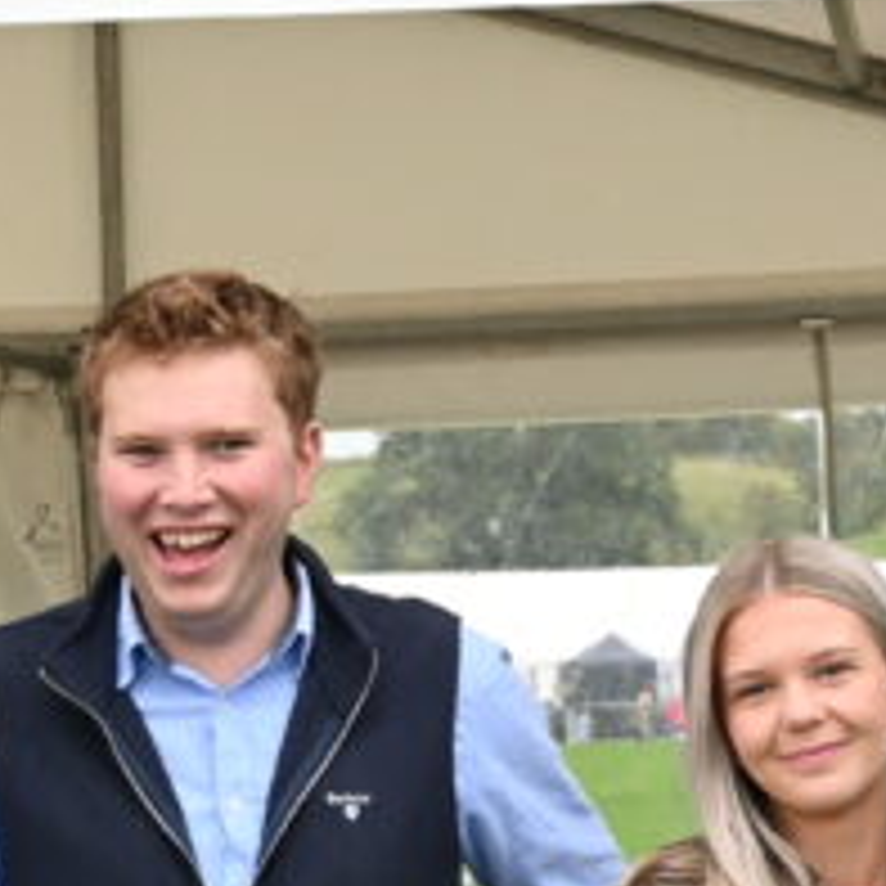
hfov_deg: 11.0
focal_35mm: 159
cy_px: 564
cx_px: 549
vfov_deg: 11.0
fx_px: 4604
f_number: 4
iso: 250
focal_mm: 24
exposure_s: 1/250
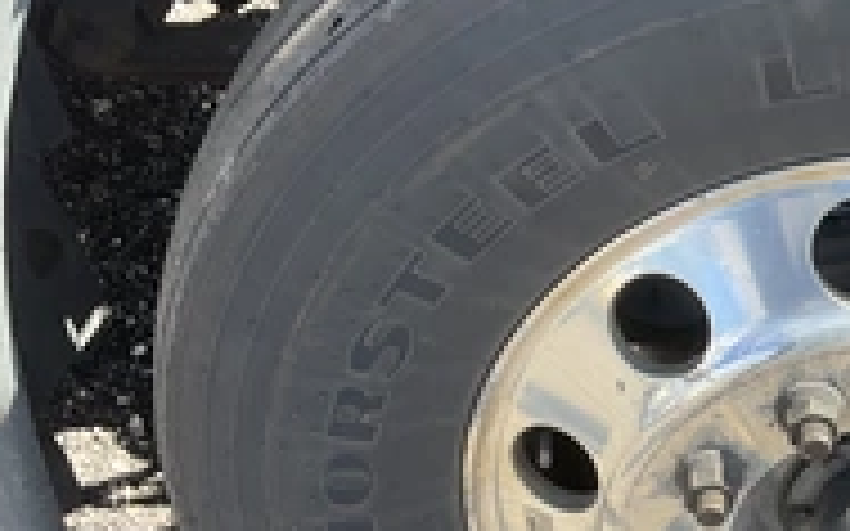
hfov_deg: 29.3
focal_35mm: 65
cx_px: 868
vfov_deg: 20.0
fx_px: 1505
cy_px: 288
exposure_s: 1/276
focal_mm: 3
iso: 25
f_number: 1.8
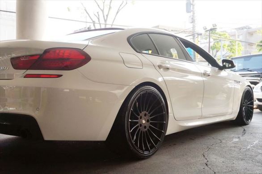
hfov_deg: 49.6
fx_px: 283
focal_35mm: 39
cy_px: 87
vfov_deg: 34.1
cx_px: 131
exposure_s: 1/500
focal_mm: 26
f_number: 5.6
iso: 400
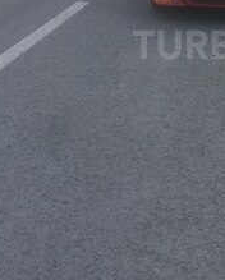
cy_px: 45
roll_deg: +0.4
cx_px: 231
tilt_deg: -16.2
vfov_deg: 28.7
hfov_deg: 22.8
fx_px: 531
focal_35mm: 64
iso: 32
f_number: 2.2
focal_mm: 4.15
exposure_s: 1/604
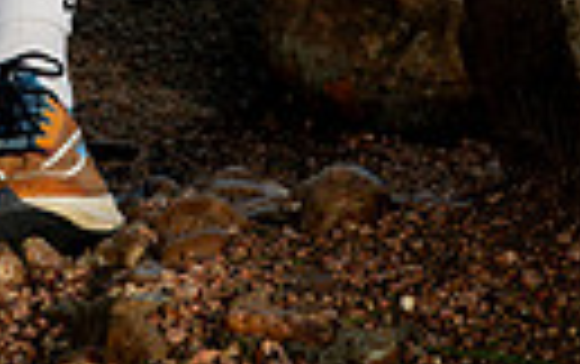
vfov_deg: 6.1
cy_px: -589
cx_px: 27
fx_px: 3260
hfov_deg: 10.1
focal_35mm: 206
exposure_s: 1/200
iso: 125
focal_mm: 58
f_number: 7.1
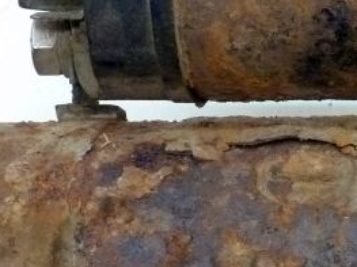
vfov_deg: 9.9
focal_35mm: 149
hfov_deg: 12.9
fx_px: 1536
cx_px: 446
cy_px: 245
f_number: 3.7
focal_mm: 6.9
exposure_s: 1/25
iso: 400
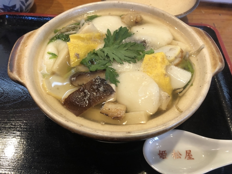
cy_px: 87
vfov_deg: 49.7
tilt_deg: -52.9
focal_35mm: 28
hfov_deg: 63.4
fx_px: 188
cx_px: 116
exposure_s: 1/15
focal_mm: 3.99
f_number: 1.8
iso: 50
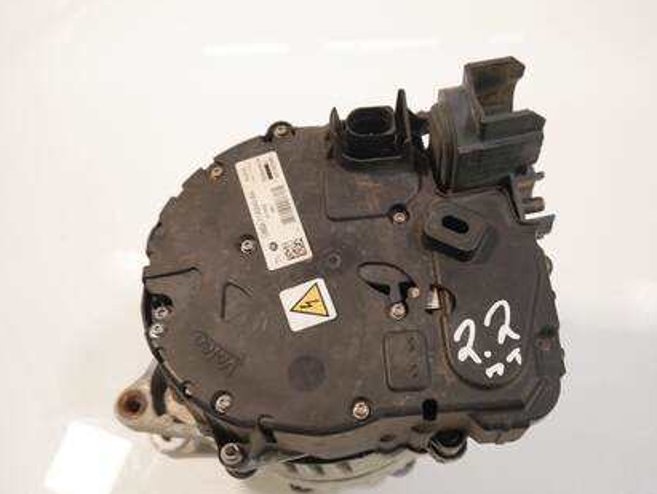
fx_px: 665
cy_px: 280
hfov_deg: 52.5
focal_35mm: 35
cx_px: 355
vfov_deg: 40.7
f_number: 3.6
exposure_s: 1/60
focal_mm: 15
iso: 500
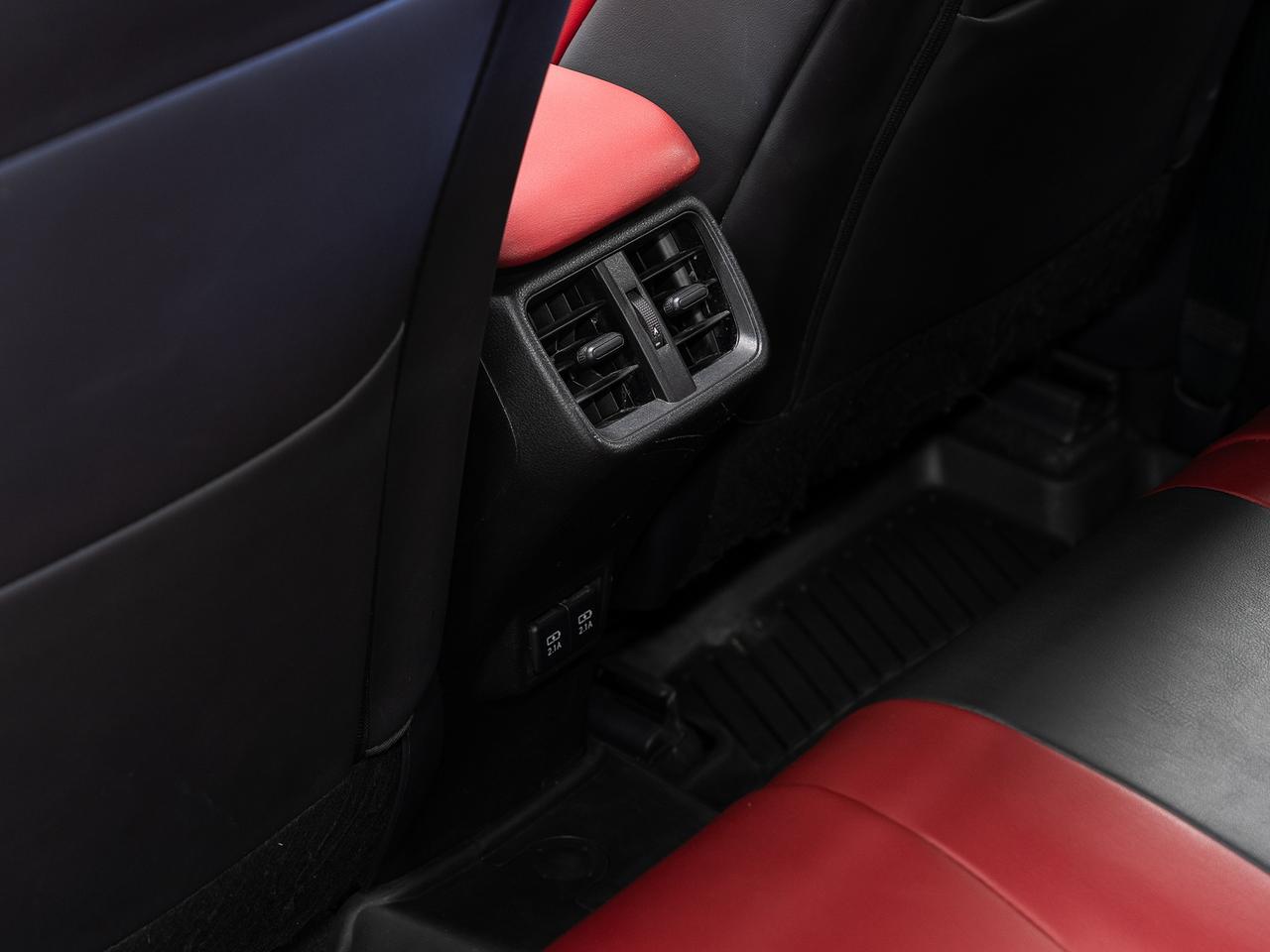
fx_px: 3334
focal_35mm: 91
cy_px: 432
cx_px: 646
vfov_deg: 16.3
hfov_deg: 21.6
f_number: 5.6
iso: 100
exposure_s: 1/1.25
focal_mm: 60.7
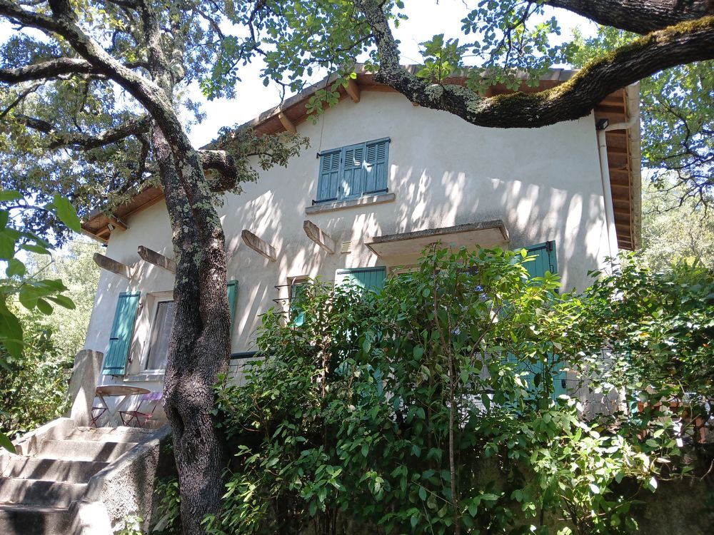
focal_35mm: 26
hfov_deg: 67.3
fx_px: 536
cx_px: 357
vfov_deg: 53.1
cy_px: 268
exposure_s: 1/100
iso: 32
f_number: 1.8
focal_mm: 3.98
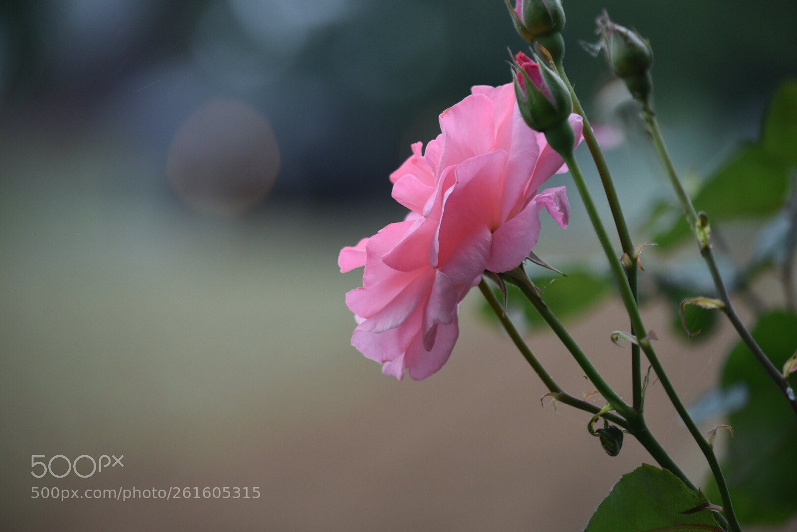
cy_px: 266
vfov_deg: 5.6
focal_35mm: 248
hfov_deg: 8.3
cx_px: 398
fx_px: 5479
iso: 640
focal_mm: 165
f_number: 5
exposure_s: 1/250
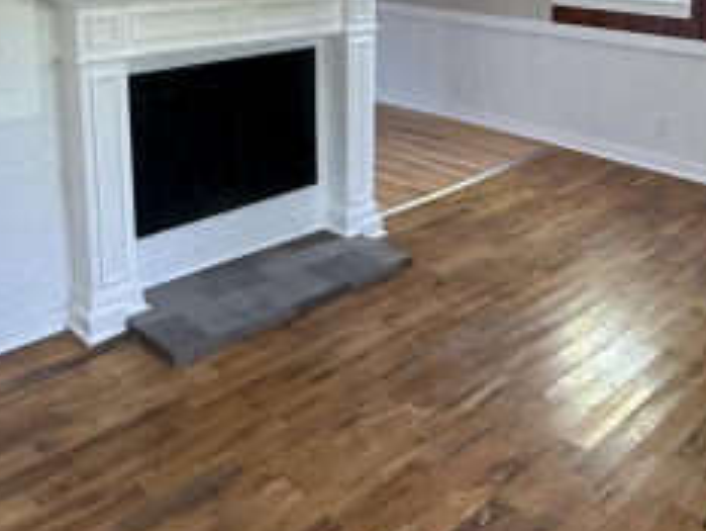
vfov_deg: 34.3
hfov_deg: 46.0
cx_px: 477
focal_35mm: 40
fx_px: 816
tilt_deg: -9.0
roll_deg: -1.8
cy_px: 70
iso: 400
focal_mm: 2.22
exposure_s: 1/85
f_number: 2.2
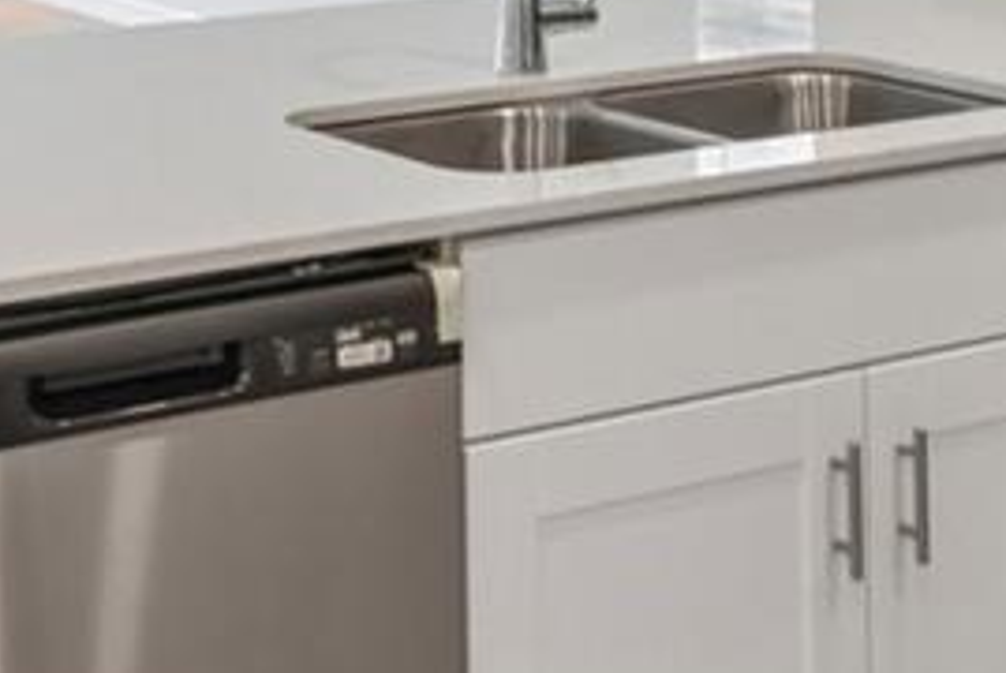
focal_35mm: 95
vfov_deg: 13.4
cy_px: -393
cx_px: 374
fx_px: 2658
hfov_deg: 21.4
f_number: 8
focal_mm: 16
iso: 400
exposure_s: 1/40
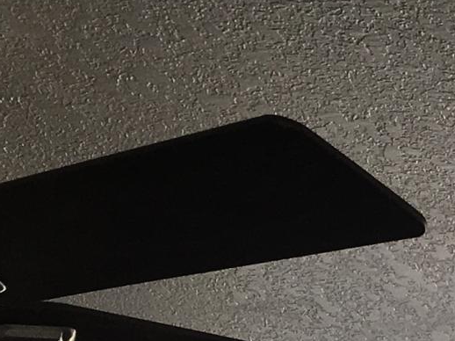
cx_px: 891
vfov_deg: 8.3
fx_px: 2207
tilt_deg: +6.7
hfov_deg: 10.8
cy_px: 713
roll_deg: +1.3
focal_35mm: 168
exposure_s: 1/60
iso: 32
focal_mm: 4.15
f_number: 2.2
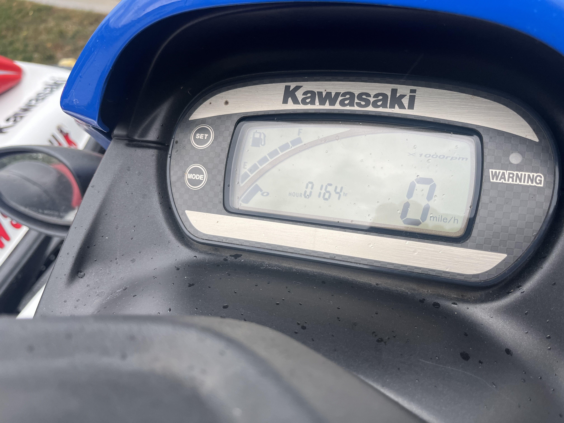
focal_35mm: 26
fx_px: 424
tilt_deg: -48.1
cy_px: 212
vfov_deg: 53.1
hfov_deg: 67.3
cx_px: 282
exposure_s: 1/122
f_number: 1.6
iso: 64
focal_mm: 5.1
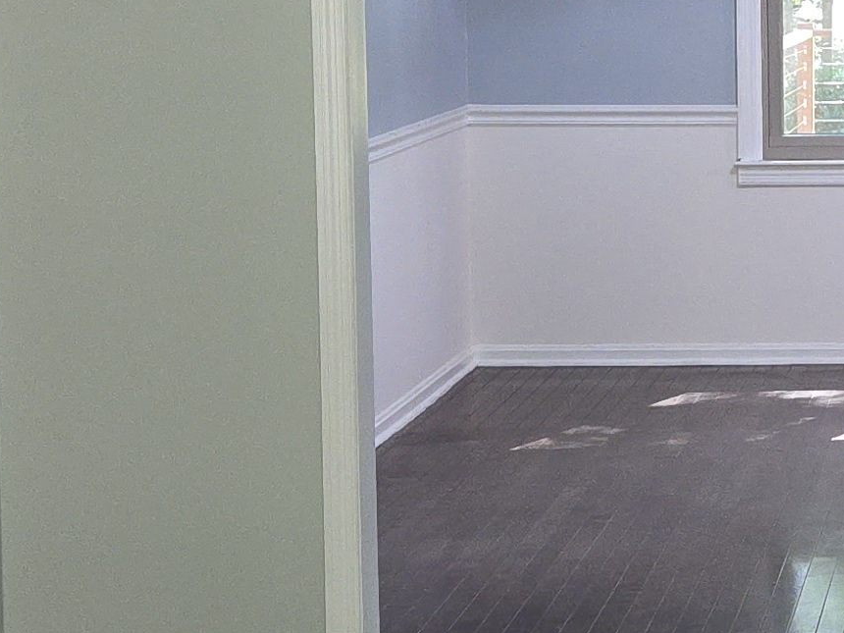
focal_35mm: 107
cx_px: 1007
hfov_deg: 17.5
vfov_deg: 13.8
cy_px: 145
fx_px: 2609
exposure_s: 1/24
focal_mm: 5.4
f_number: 1.8
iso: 125
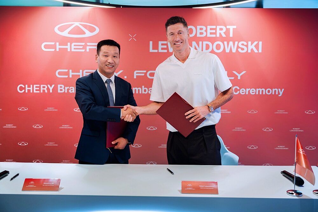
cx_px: 159
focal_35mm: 35
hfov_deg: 54.5
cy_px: 106
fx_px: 309
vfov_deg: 37.8
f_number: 2.8
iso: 800
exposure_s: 1/320
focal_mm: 35
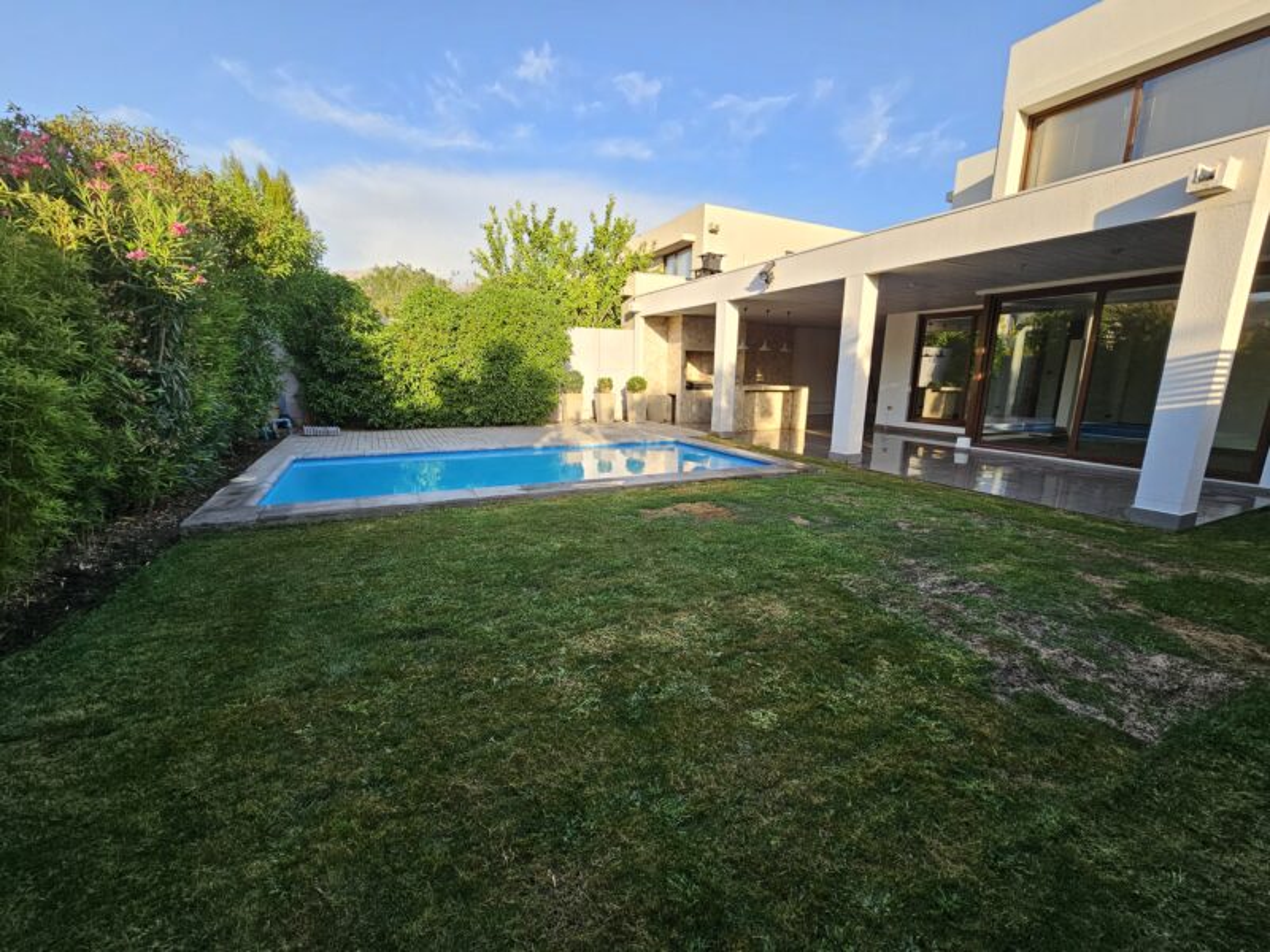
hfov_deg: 106.2
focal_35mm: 13
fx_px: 477
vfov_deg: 89.9
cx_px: 635
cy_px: 476
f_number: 2.2
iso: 50
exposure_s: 1/488
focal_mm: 2.2
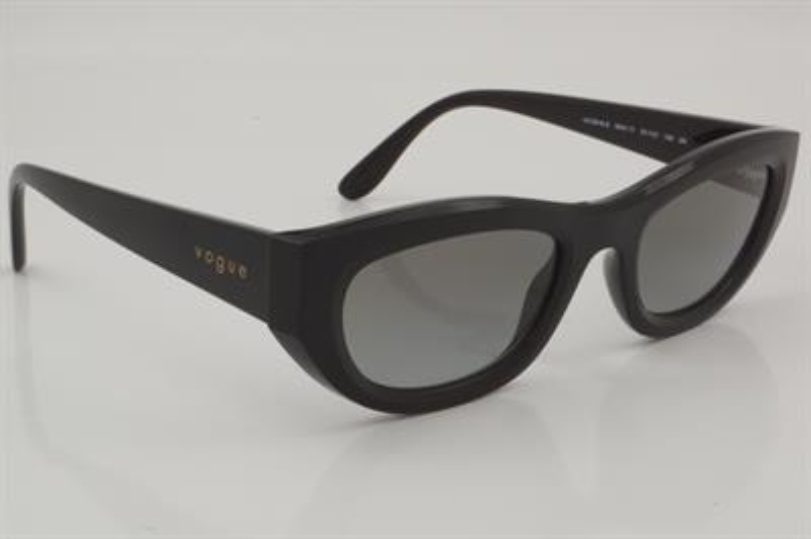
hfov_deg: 27.0
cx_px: 406
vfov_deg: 18.2
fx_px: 1688
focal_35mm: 75
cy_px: 270
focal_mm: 50
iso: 100
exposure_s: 1/3
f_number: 32
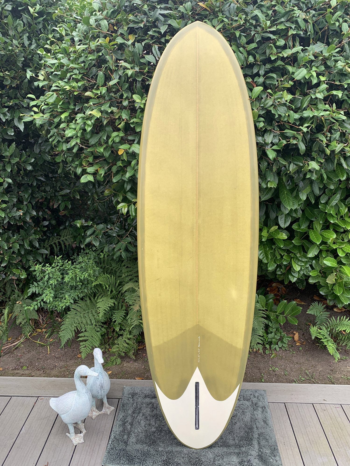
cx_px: 175
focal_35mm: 26
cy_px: 233
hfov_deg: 53.1
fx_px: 351
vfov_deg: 67.3
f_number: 1.8
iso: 25
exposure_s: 1/256
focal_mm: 4.25
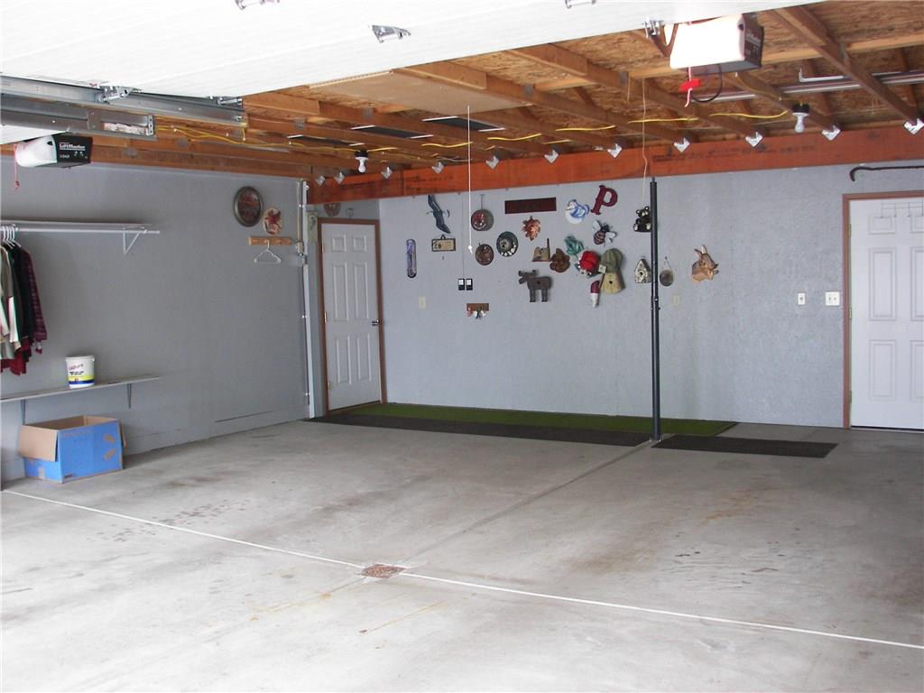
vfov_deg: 39.7
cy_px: 346
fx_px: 961
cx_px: 462
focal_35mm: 36
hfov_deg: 51.4
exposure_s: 1/60
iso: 100
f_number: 2.8
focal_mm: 6
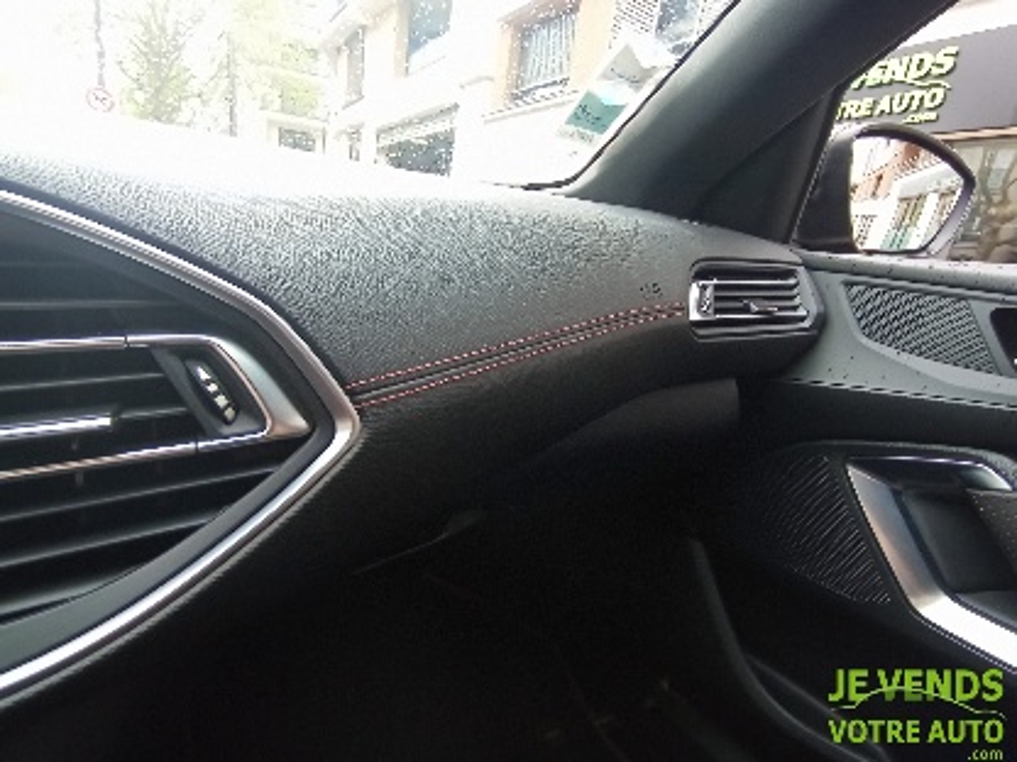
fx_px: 470
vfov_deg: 78.1
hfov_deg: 94.5
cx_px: 508
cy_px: 381
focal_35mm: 16
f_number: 2.2
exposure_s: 1/100
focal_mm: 1.65
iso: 69
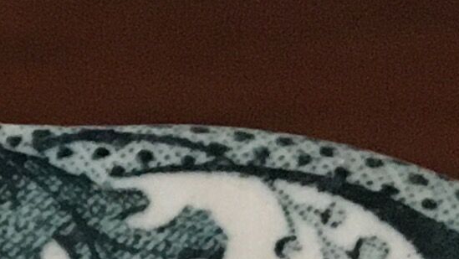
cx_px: -429
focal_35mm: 232
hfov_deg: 8.8
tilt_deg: -64.0
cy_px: 1180
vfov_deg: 4.6
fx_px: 2824
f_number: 2.2
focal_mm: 4.15
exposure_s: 1/33
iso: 200
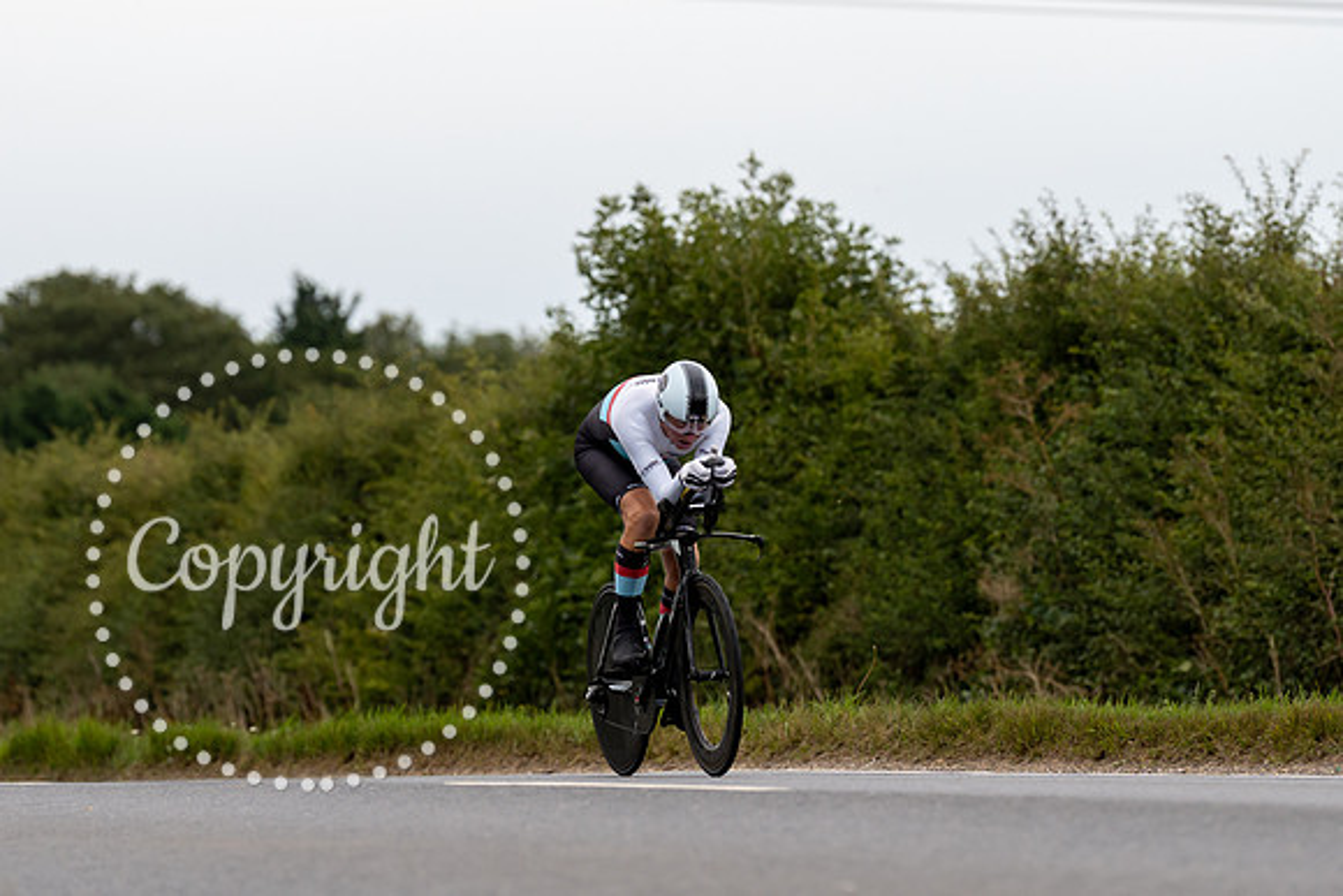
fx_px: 7369
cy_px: 432
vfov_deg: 7.0
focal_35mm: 197
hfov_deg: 10.4
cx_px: 694
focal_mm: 150
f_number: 3.5
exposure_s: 1/1000
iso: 640
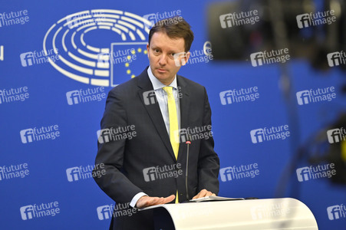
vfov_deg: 7.2
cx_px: 173
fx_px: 1825
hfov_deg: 10.8
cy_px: 115
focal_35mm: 190
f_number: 2.8
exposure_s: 1/400
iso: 1600
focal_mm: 190
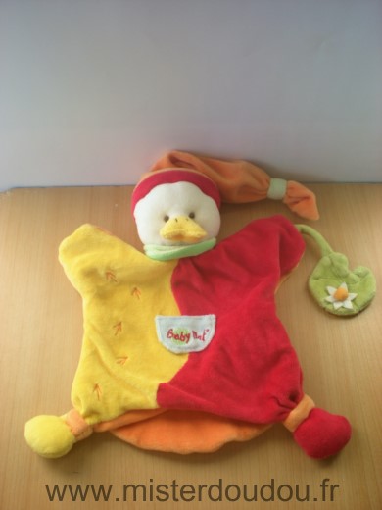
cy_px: 255
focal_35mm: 38
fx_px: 559
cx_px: 191
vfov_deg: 49.0
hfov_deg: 37.7
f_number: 3.1
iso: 64
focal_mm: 6.3
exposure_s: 1/103
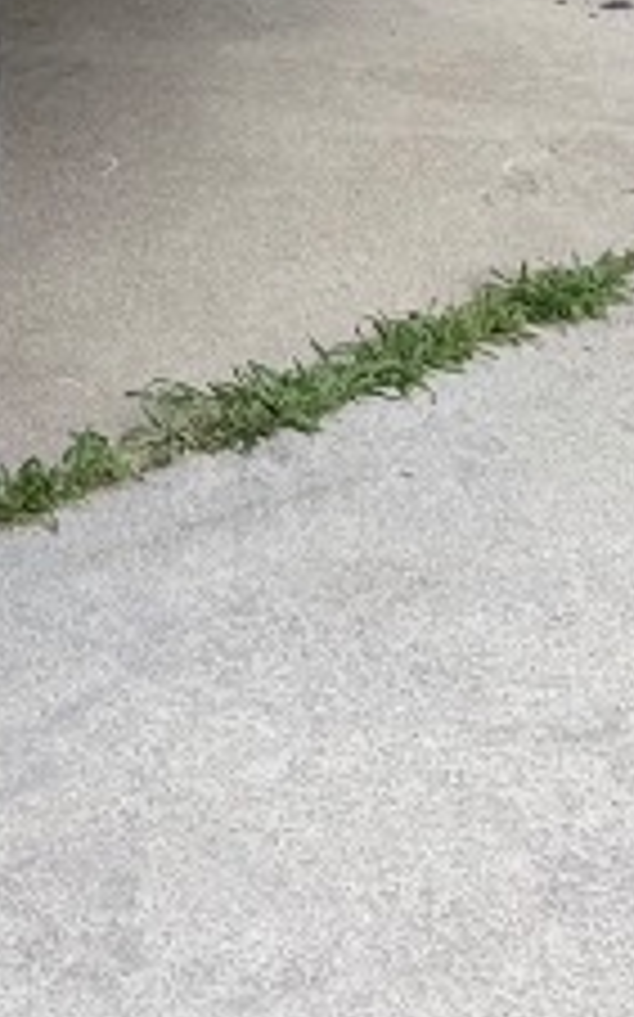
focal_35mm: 162
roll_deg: +0.8
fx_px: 4484
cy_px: -1314
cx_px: -661
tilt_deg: -1.5
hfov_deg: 7.7
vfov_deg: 11.1
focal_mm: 6.76
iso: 64
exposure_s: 1/169
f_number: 1.78
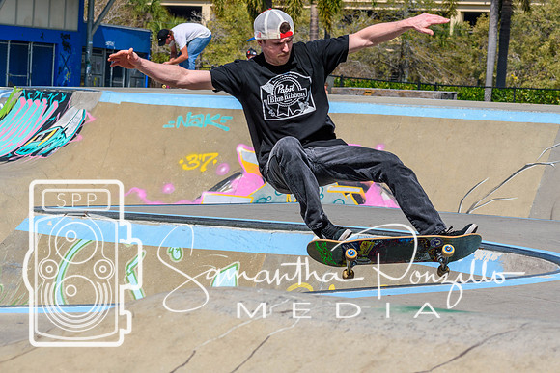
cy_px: 186
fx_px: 2217
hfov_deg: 14.4
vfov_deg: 9.6
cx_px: 280
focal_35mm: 142
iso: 200
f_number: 8
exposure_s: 1/1000
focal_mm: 95
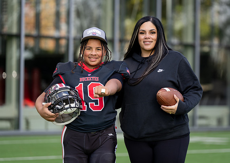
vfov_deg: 8.1
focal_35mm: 178
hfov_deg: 11.3
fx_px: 1159
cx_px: 136
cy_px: 73
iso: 100
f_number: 2.8
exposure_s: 1/400
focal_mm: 149
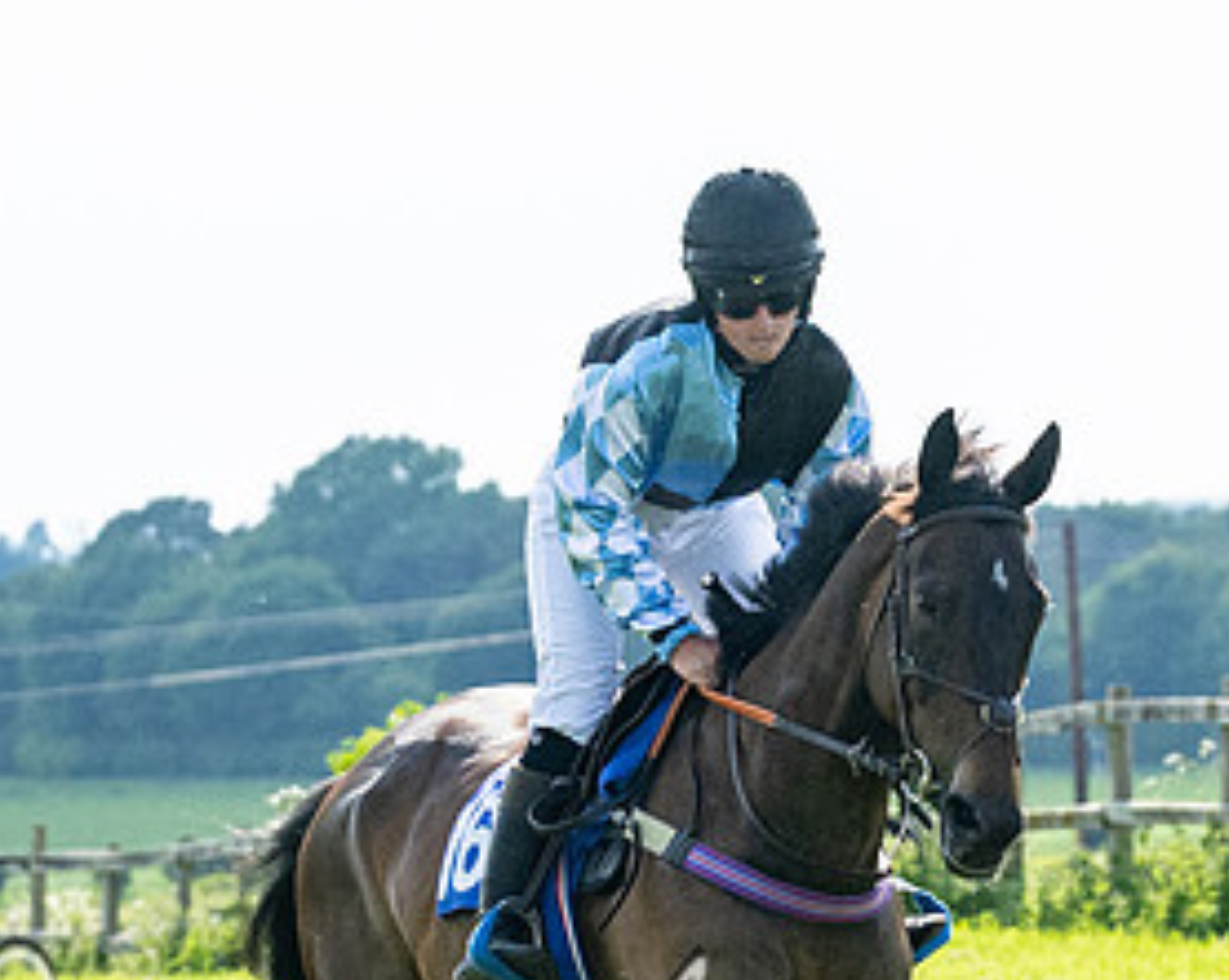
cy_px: 627
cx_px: 742
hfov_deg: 4.0
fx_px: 17550
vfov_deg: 3.2
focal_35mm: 483
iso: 400
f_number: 5
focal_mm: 96
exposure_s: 1/3200
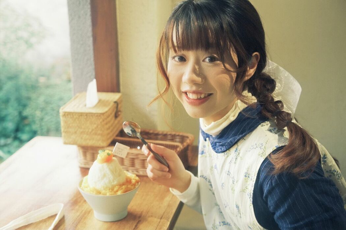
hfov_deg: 34.5
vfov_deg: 23.4
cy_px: 115
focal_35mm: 58
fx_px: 557
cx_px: 173
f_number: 2.8
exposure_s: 1/60
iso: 250
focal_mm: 38.8
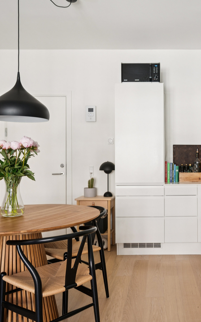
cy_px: 163
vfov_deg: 55.6
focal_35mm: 35
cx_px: 167
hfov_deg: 35.1
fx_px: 305
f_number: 9
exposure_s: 1/15
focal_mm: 22.5
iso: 640
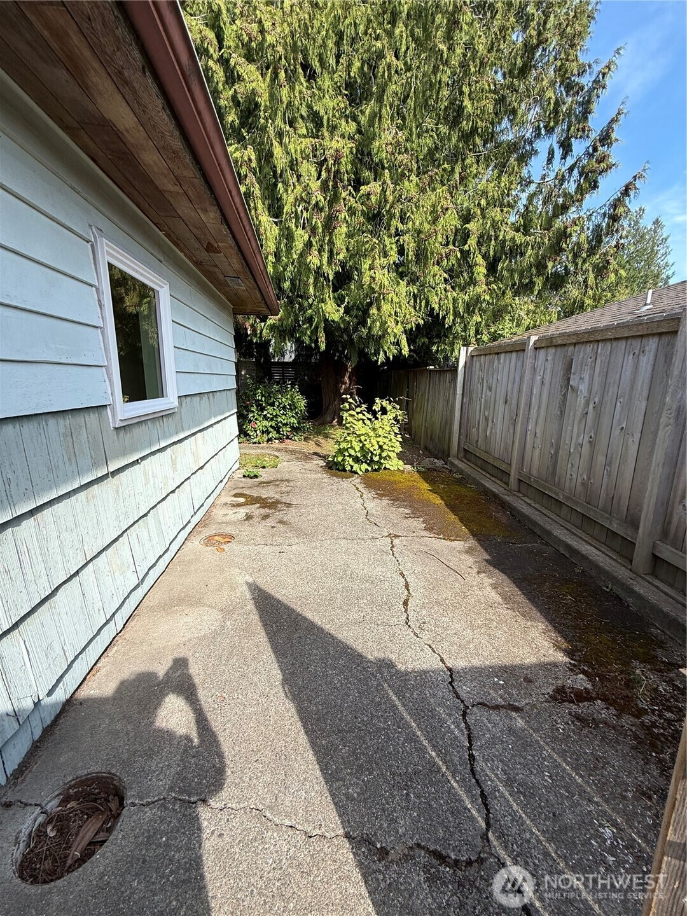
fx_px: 370
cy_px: 458
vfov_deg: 102.1
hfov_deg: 85.7
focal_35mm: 14
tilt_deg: -9.1
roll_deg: +0.2
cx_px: 344
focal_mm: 2.22
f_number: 2.2
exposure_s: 1/717
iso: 50
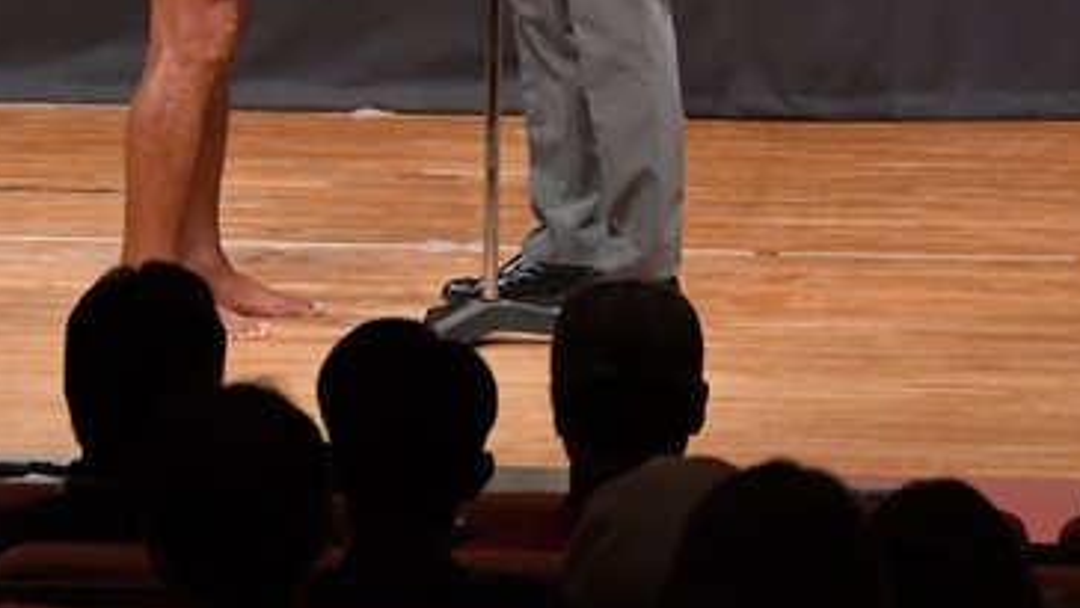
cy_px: -122
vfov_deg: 2.4
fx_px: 14380
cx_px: 414
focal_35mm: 502
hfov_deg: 4.3
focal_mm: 150
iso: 6400
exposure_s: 1/400
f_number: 5.6
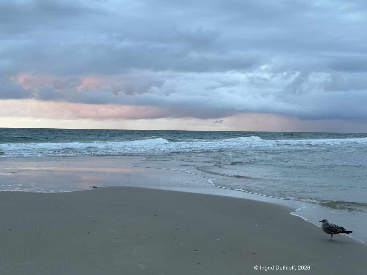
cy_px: 138
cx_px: 184
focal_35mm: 52
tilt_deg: -1.8
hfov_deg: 36.8
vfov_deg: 28.0
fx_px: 551
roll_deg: -0.6
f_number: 1.6
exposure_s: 1/60
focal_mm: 5.96
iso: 64
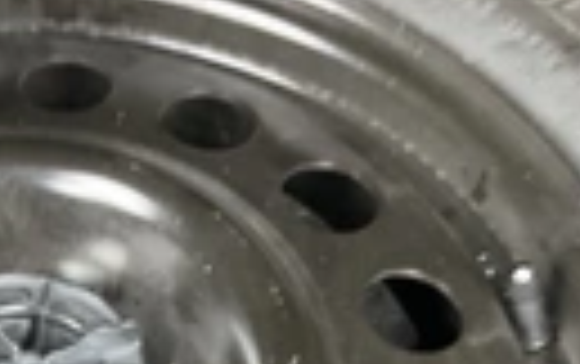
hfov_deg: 21.1
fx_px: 1504
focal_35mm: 95
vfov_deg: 13.1
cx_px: -4
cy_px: 530
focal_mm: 3
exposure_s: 1/60
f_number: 1.8
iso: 200
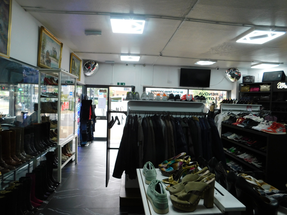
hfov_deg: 73.9
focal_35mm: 23
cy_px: 108
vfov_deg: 58.9
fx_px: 191
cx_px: 144
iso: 125
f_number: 3
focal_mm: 4
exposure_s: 1/60
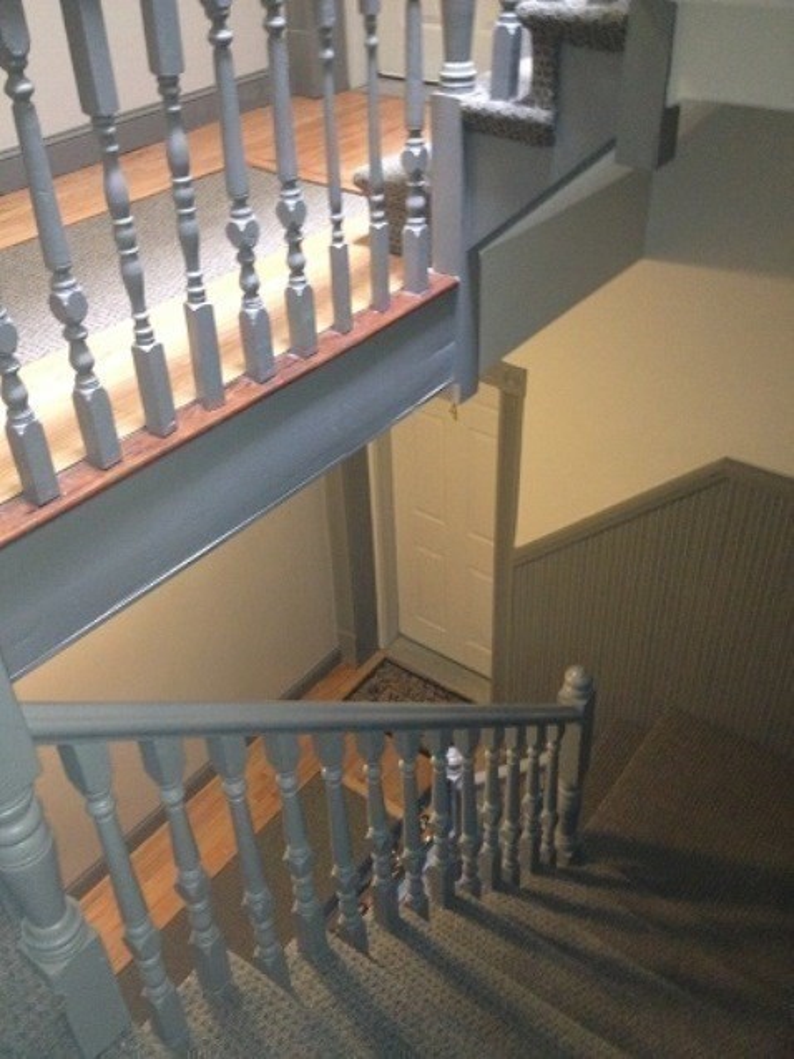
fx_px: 1070
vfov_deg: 52.6
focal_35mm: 35
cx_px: 397
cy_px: 530
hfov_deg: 40.7
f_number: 2.4
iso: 320
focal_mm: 4.28
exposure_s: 1/16
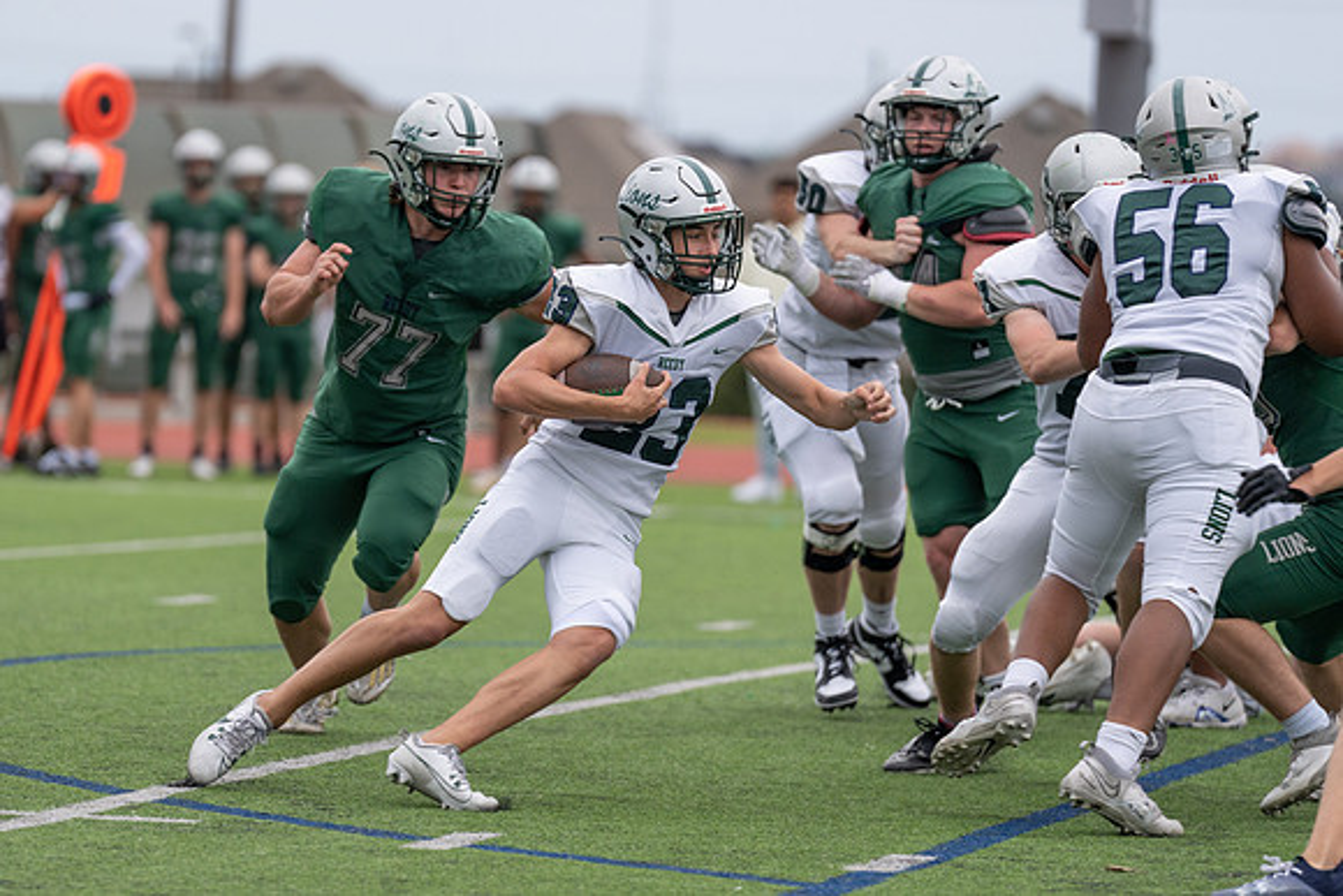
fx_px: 10503
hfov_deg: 7.3
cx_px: 458
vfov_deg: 4.9
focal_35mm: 281
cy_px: 463
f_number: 2.8
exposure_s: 1/1250
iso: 250
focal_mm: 200
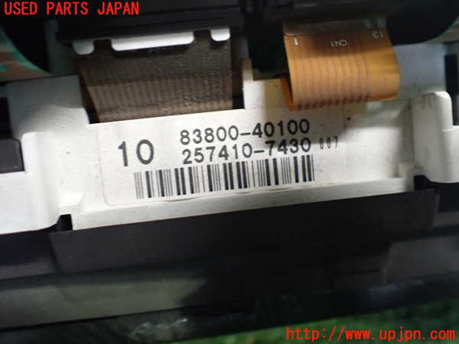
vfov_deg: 46.8
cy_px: 172
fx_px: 398
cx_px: 230
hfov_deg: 60.0
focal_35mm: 30
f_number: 2.3
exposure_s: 1/40
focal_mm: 5.4
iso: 800
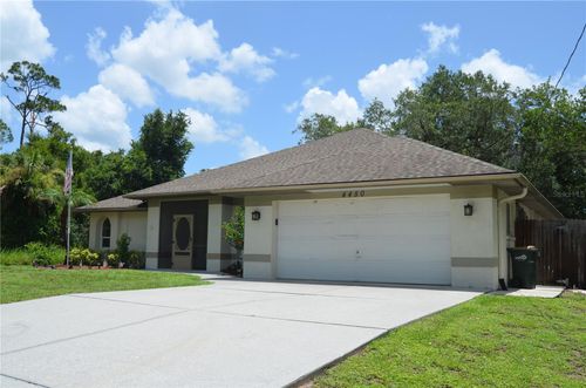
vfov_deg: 39.8
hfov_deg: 57.3
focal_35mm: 33
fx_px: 536
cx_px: 293
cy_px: 194
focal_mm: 22
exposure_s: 1/250
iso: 100
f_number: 8
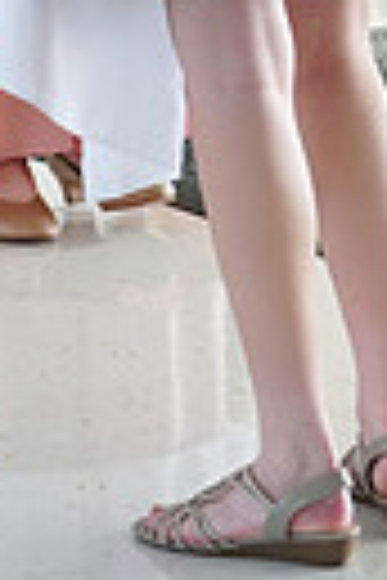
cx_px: -40
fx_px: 4962
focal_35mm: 308
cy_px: -405
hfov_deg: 4.5
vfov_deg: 6.6
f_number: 7.1
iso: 1250
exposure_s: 1/100
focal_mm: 59
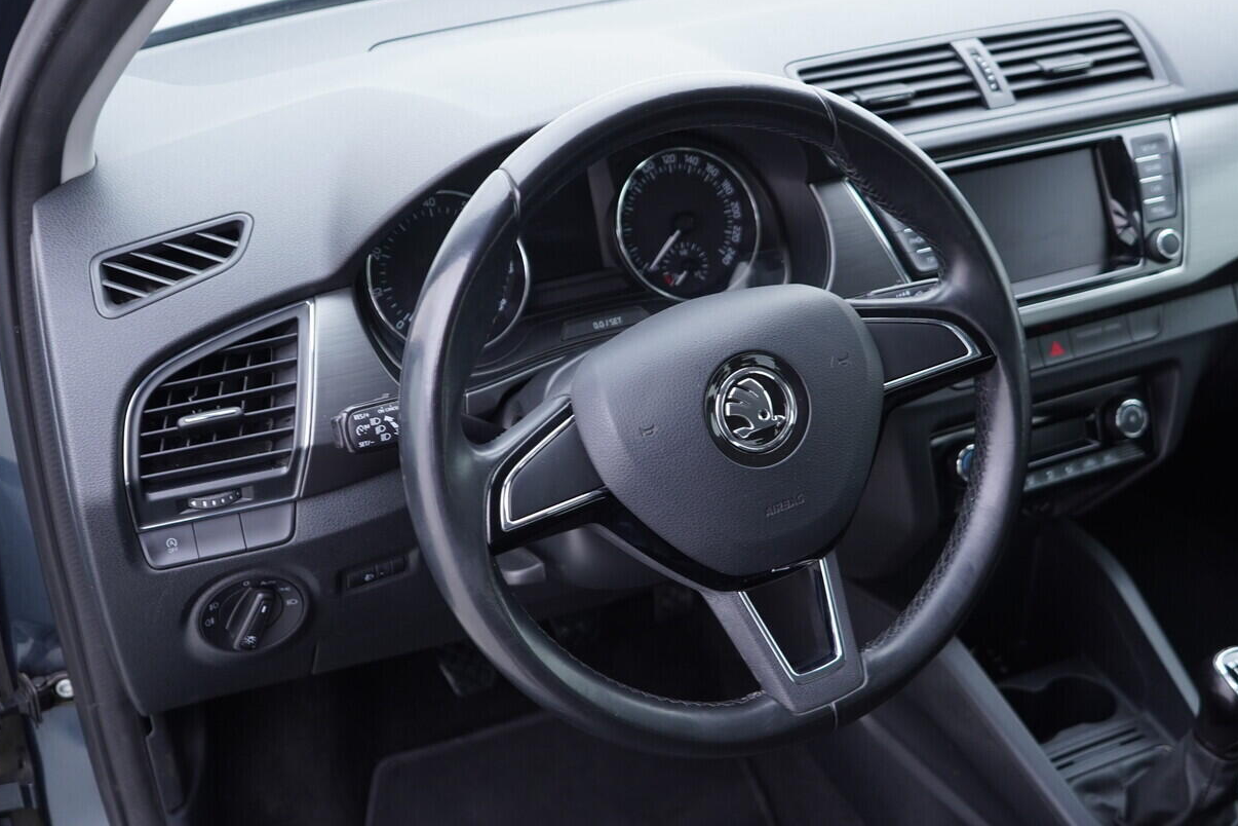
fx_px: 1479
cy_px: 423
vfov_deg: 31.2
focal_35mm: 43
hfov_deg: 45.4
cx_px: 658
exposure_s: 1/40
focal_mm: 24
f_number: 2.8
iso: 250
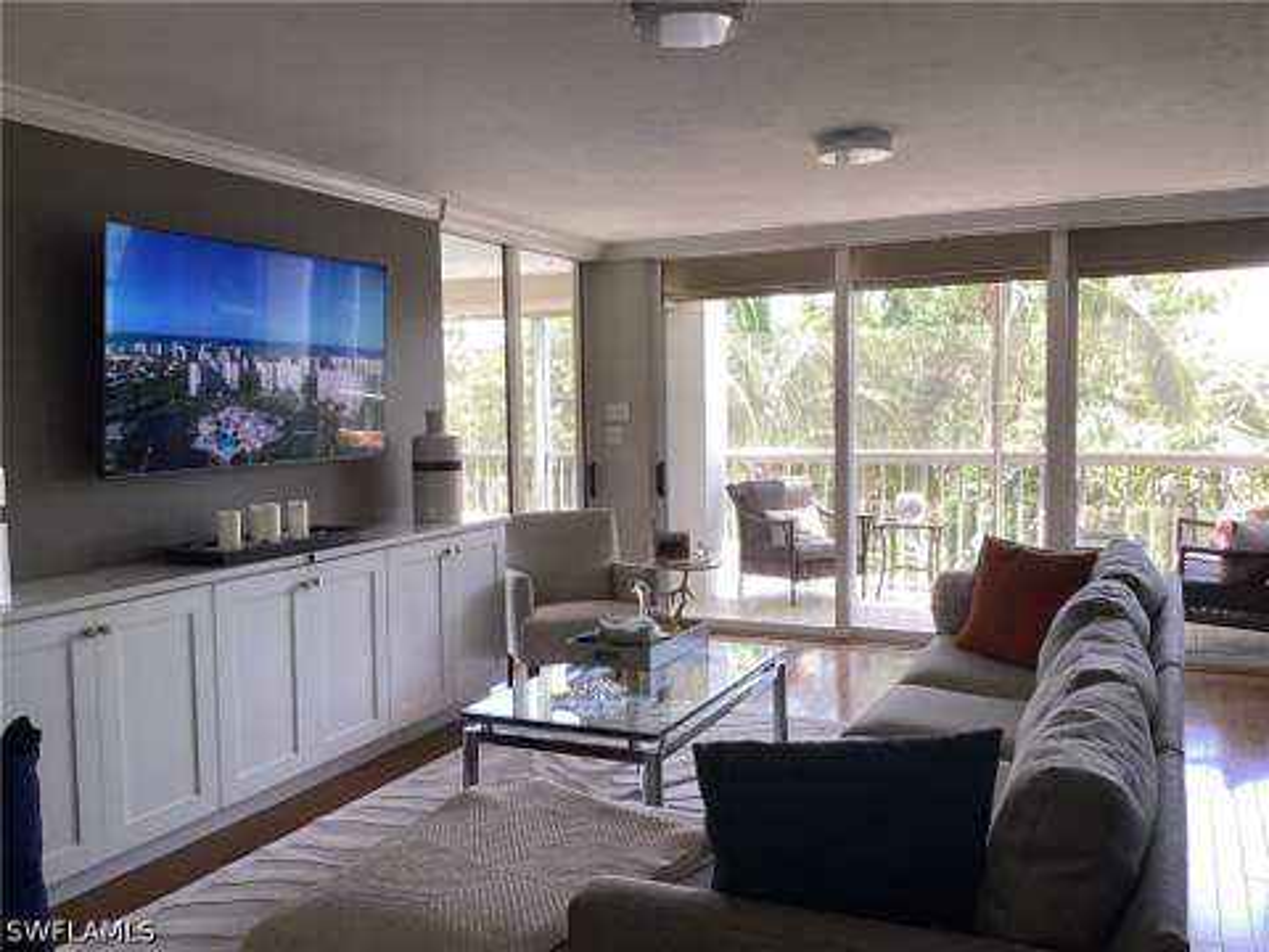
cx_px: 634
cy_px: 476
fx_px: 1136
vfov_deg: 45.4
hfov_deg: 58.4
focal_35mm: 31
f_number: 2.4
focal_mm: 3.3
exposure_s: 1/60
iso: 50
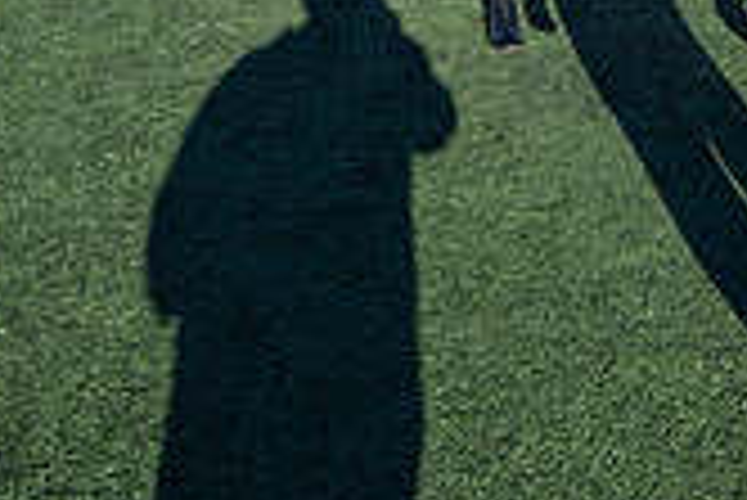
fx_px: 1018
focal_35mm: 49
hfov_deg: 38.9
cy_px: -227
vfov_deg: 22.9
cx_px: 590
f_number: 4
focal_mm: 14
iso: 160
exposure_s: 1/2000
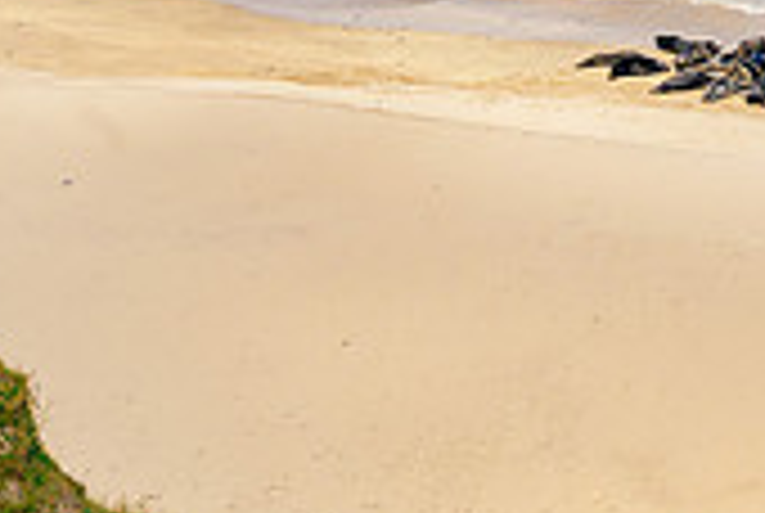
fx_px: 3555
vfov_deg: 8.1
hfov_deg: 12.0
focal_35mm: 167
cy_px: -205
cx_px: 927
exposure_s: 1/500
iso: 100
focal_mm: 48
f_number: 8
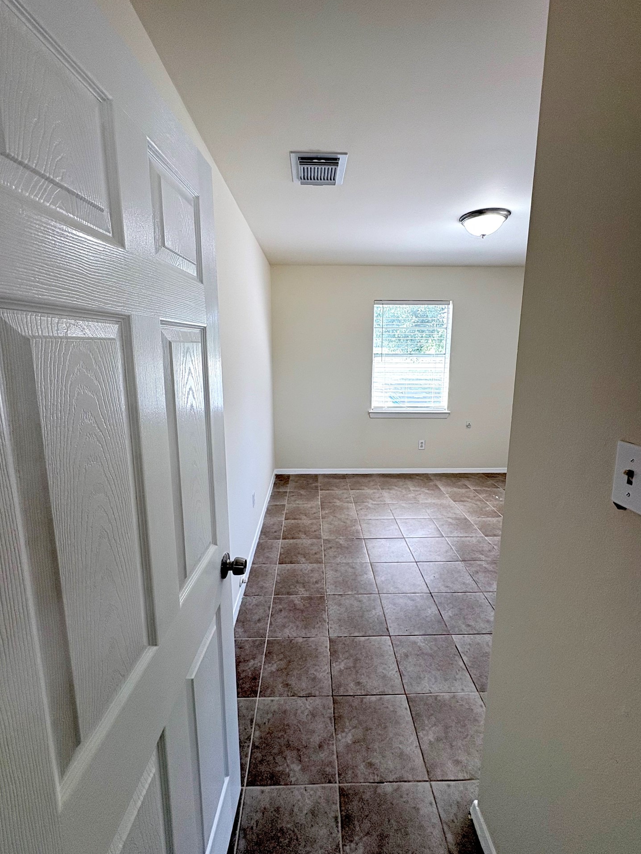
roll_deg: -0.2
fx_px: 370
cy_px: 404
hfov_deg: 81.8
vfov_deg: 98.1
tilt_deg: -8.1
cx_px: 321
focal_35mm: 15
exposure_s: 1/150
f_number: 2.2
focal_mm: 2.22
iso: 64
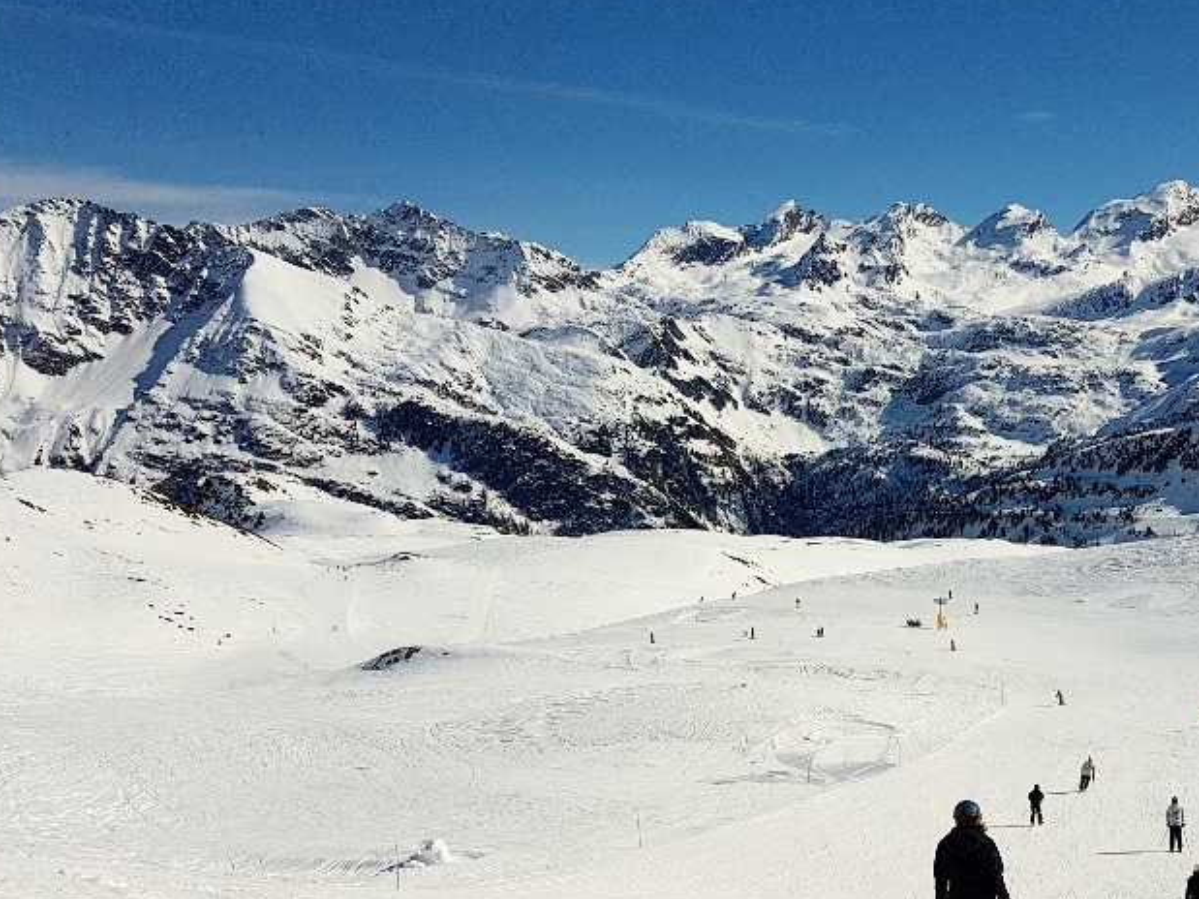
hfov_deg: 43.0
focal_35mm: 43
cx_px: 841
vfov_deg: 33.0
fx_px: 1489
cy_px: 659
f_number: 1.7
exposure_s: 1/8352
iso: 40
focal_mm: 4.2
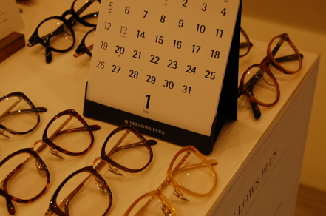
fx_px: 669
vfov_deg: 18.3
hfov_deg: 27.4
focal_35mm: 74
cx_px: 149
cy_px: 127
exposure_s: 1/25
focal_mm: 34
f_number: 4.5
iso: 200
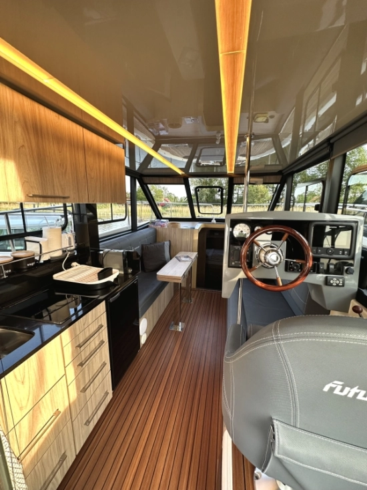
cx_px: 184
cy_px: 245
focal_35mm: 14
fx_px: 198
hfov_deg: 85.6
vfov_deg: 102.1
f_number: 2.2
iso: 125
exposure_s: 1/99
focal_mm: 2.22
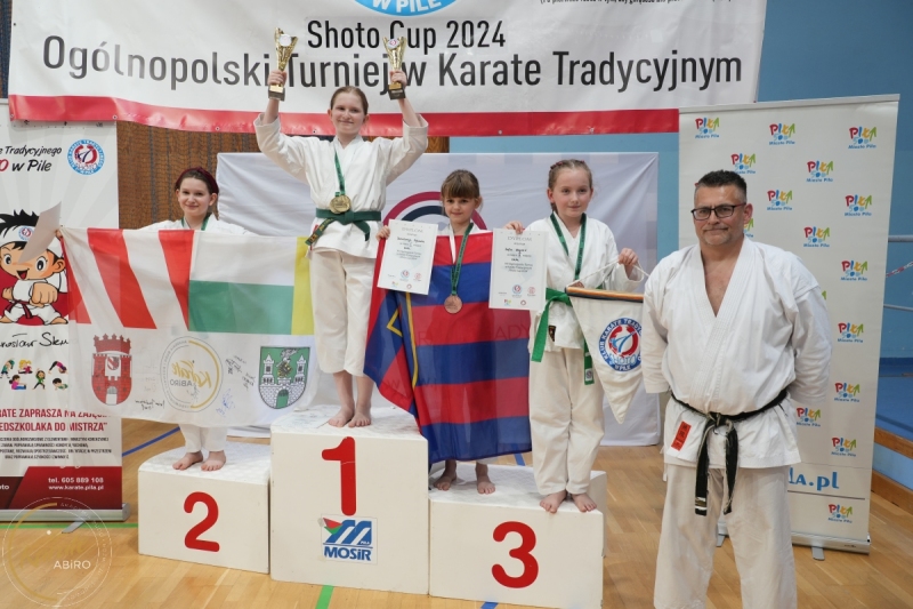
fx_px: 761
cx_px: 456
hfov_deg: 61.9
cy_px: 304
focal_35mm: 30
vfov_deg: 43.6
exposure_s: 1/30
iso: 800
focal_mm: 30
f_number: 8
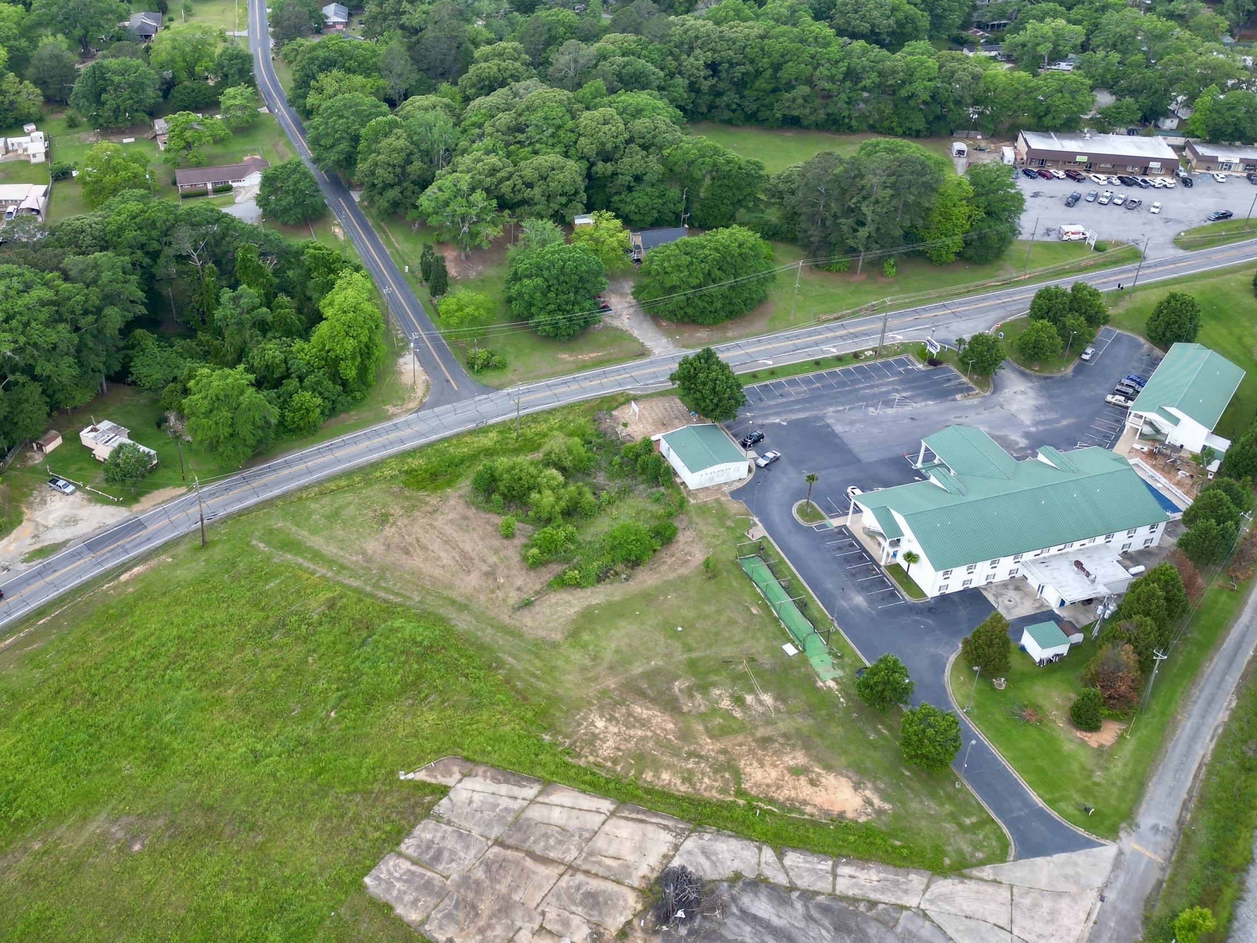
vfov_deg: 42.5
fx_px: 1198
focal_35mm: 33
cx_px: 500
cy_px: 337
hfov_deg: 54.9
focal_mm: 6.72
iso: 100
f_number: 1.7
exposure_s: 1/640
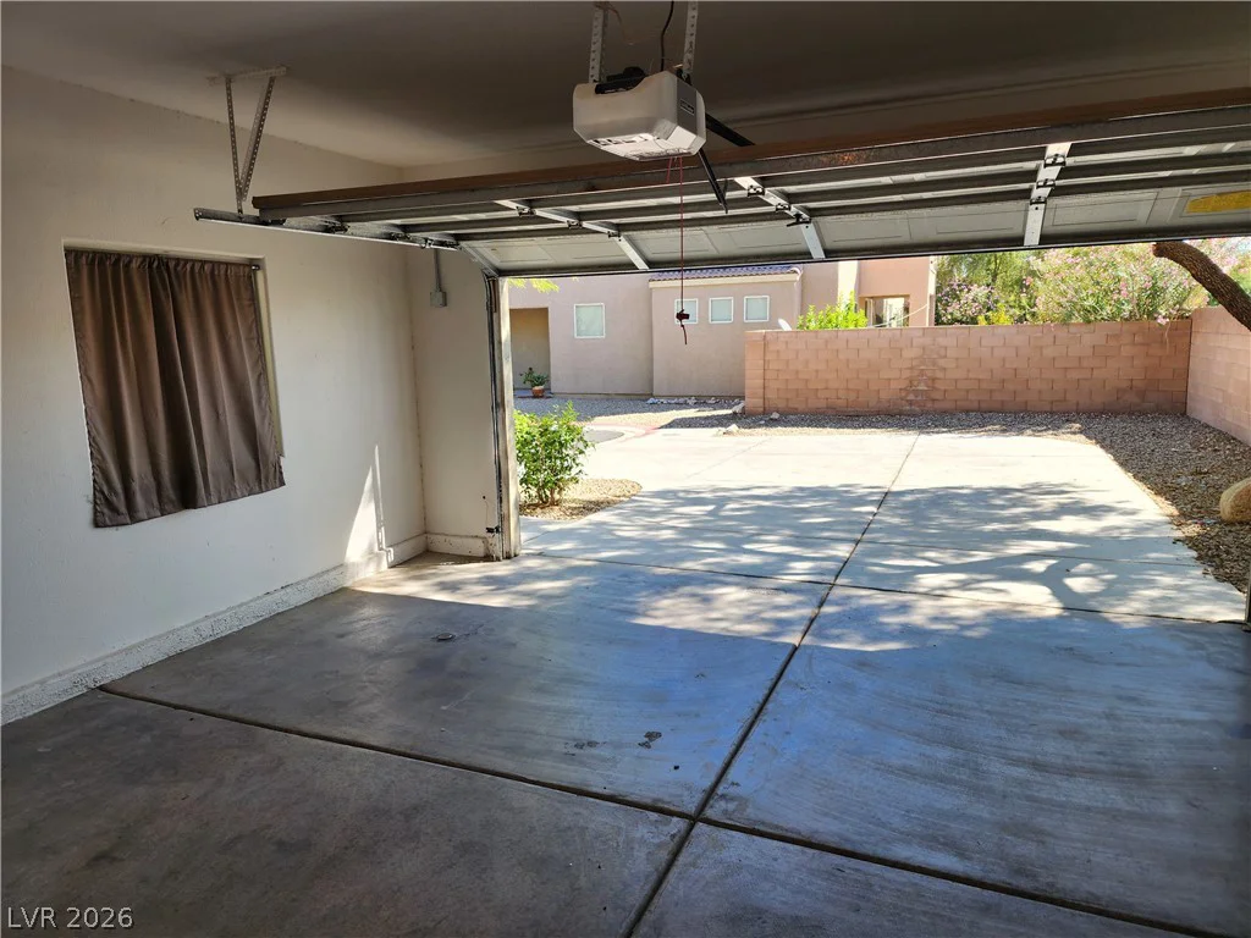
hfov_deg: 73.9
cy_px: 469
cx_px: 626
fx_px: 831
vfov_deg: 58.9
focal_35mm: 23
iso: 16
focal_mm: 6.4
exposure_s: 1/180
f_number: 1.8
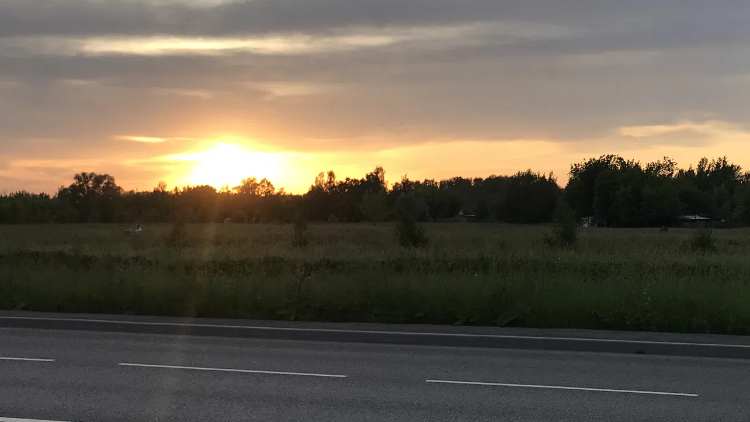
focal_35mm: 57
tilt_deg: +5.4
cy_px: 155
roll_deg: +0.5
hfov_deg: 35.1
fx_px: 1133
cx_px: 633
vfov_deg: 21.0
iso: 20
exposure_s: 1/560
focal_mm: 3.99
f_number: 1.8
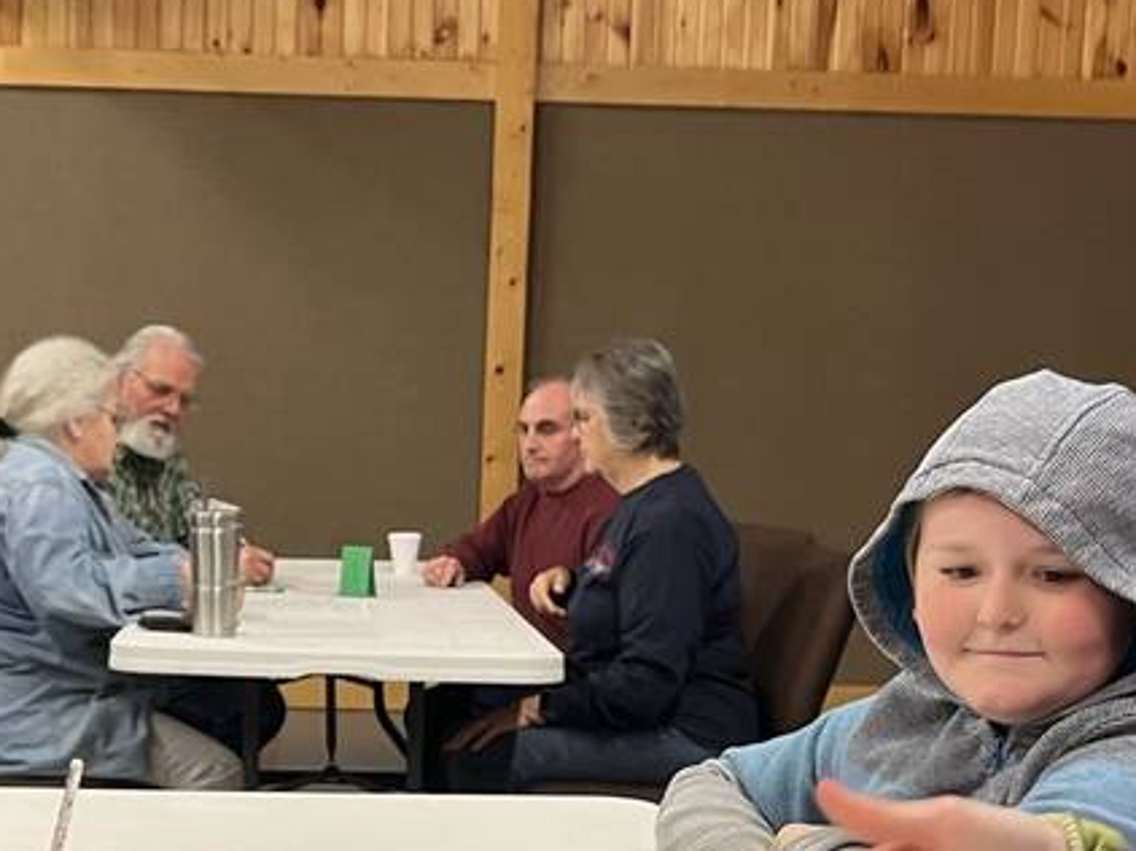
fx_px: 2427
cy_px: 916
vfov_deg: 19.1
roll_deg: -1.3
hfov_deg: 26.2
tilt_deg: -5.5
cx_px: 396
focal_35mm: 74
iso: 125
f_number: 1.6
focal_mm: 5.1
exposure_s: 1/40
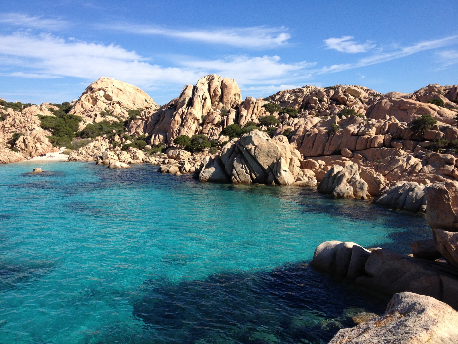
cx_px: 229
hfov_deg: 52.6
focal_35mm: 35
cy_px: 172
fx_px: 463
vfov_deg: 40.7
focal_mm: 4.28
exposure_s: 1/1727
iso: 64
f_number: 2.4
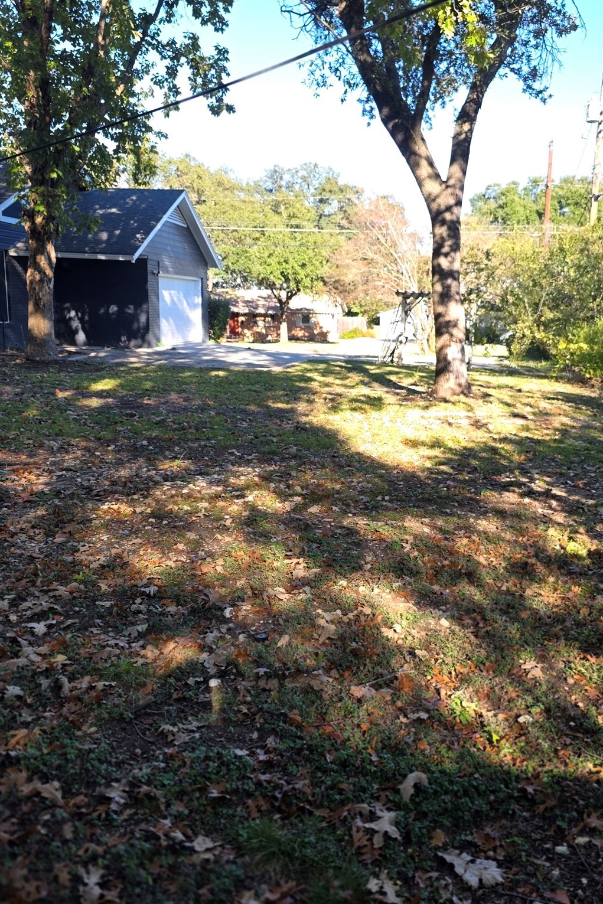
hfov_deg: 40.7
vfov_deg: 58.7
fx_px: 804
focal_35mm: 32
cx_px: 390
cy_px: 451
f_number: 1.7
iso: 40
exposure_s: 1/359
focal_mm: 6.3
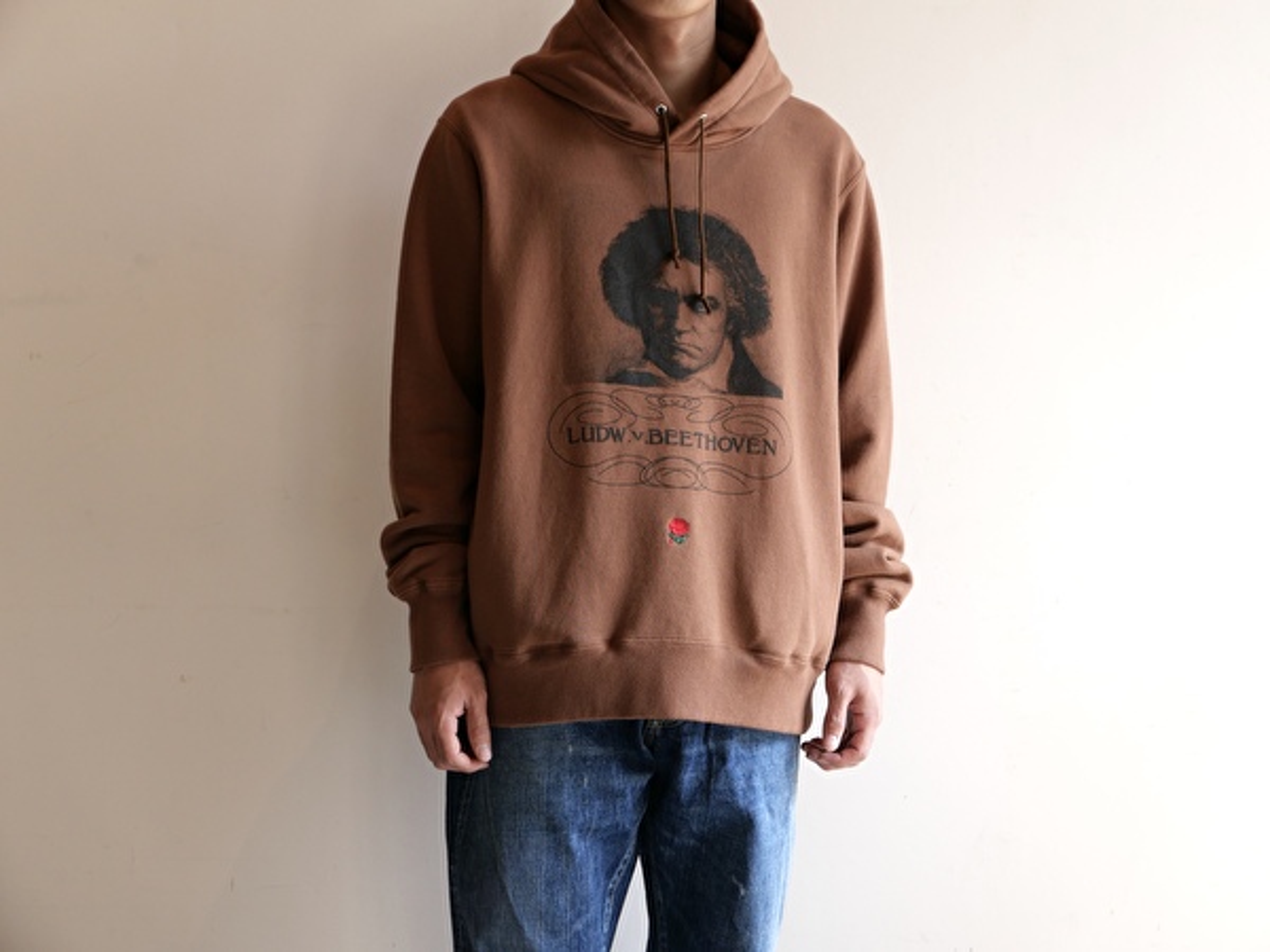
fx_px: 2752
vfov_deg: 19.6
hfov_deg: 26.0
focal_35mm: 75
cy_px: 476
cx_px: 635
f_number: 2.8
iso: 200
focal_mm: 34
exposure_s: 1/125
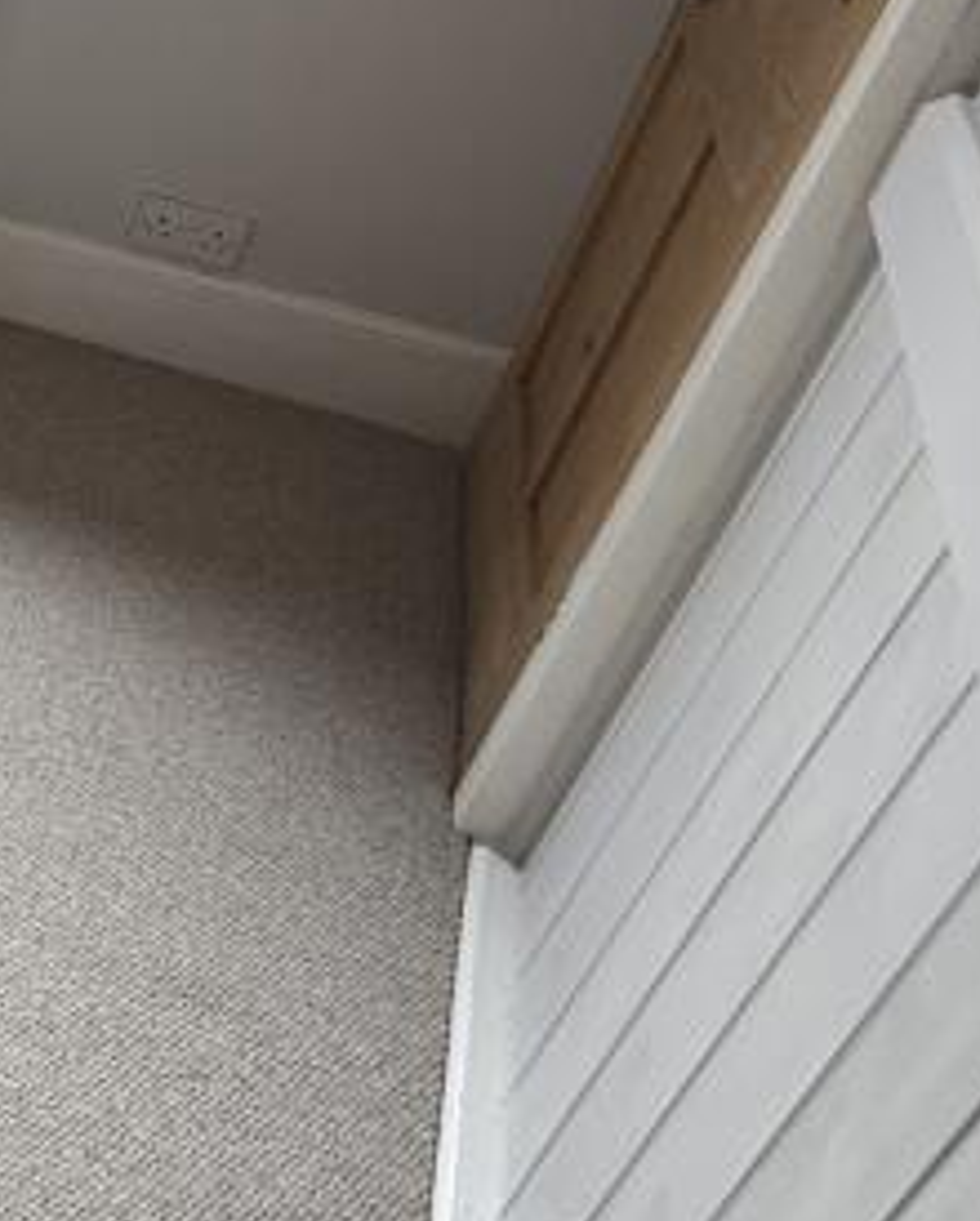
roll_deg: +0.3
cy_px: 236
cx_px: -1025
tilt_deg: -28.0
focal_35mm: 51
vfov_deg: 35.4
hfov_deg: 18.3
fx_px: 1845
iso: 80
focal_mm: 2.22
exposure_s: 1/99
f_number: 2.2
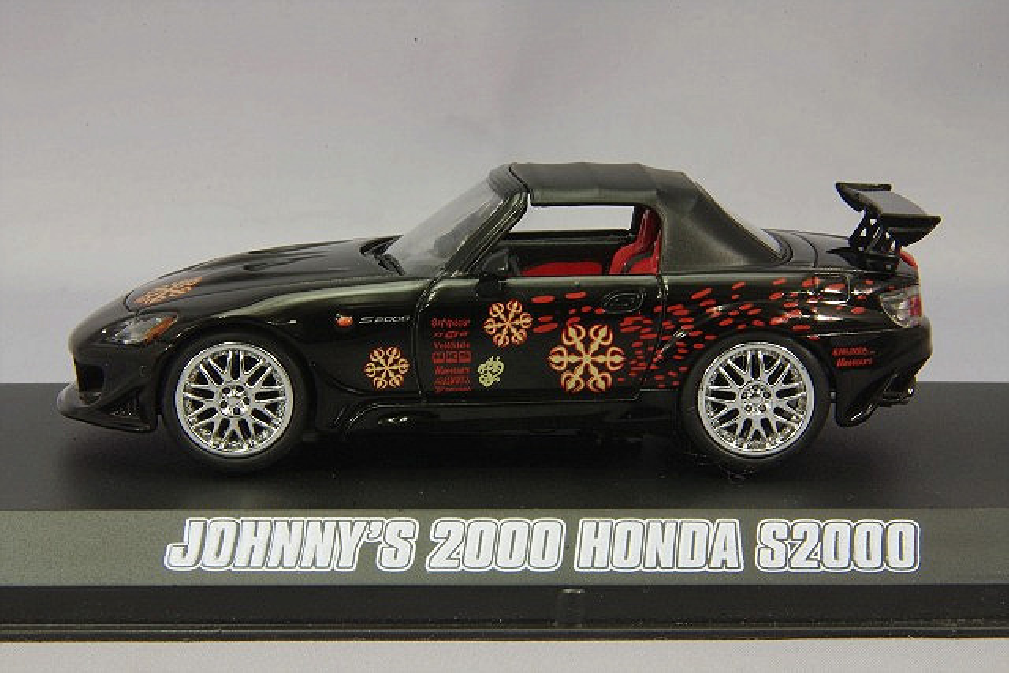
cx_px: 504
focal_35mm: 112
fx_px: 3140
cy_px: 336
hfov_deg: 18.3
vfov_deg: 12.2
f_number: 32
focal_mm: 75
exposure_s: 1
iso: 400
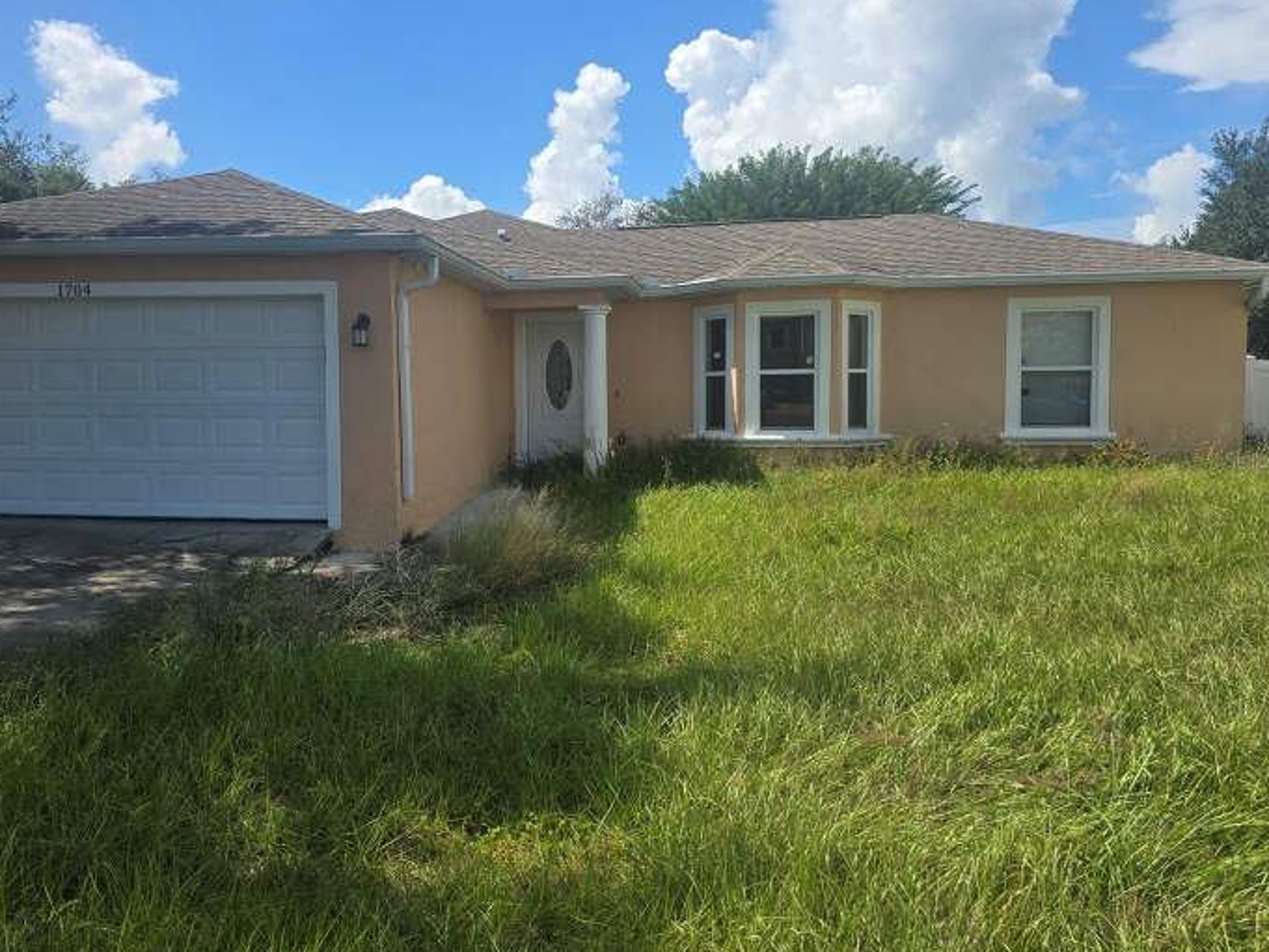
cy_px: 460
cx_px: 568
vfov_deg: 51.4
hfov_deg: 65.1
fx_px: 990
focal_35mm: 27
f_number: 1.7
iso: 12
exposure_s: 1/820
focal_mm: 6.3
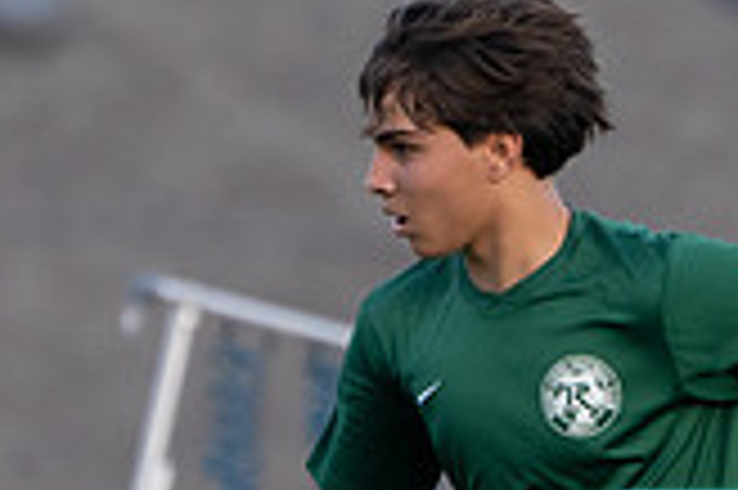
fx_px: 37641
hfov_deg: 1.1
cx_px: 754
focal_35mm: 1838
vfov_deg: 0.7
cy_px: 672
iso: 800
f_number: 5.6
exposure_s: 1/1250
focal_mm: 348
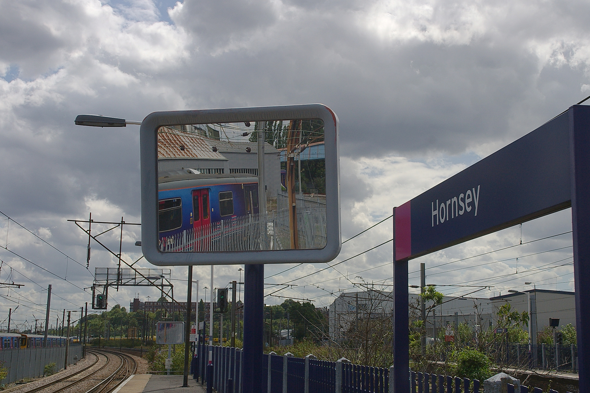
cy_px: 216
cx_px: 319
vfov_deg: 27.0
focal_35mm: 50
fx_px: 819
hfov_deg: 39.6
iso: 200
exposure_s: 1/750
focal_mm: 30
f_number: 9.5
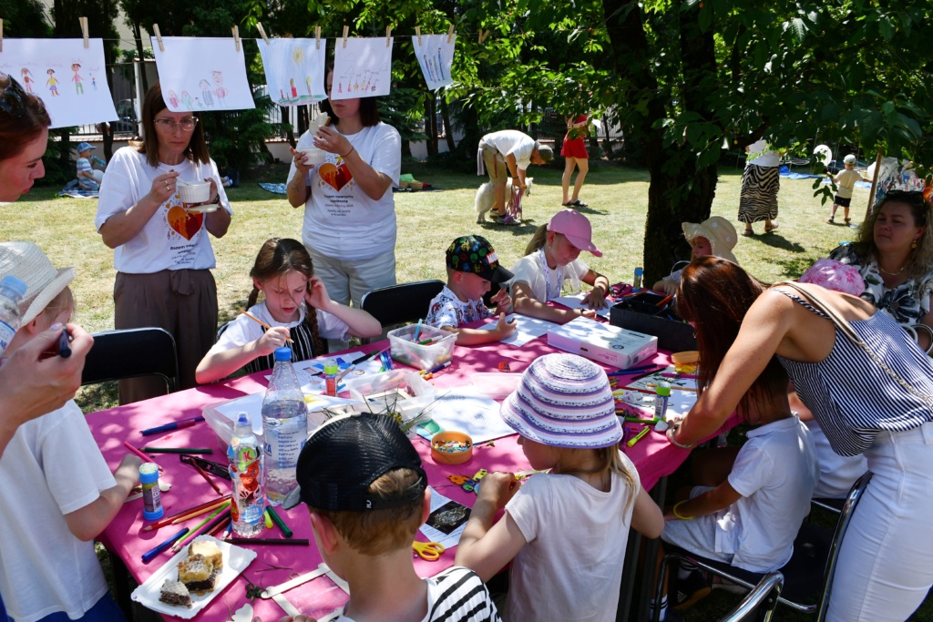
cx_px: 466
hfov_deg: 67.4
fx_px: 700
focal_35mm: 27
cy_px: 311
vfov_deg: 47.9
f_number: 8
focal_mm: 18
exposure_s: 1/250
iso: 110
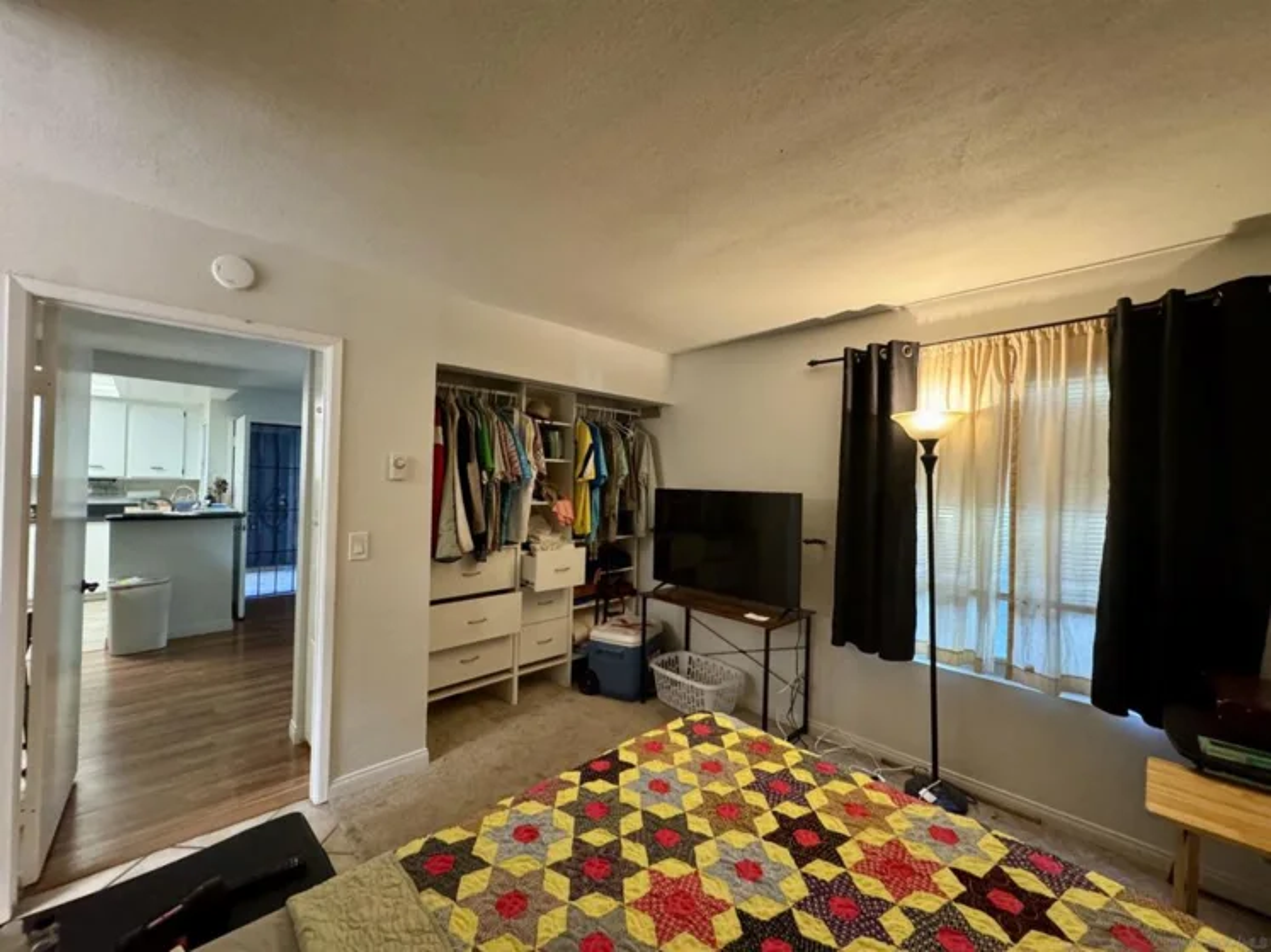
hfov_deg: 102.1
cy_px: 476
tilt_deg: +0.4
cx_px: 636
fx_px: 514
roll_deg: -1.2
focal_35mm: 14
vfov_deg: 85.7
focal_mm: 2.22
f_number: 2.2
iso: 800
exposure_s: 1/60
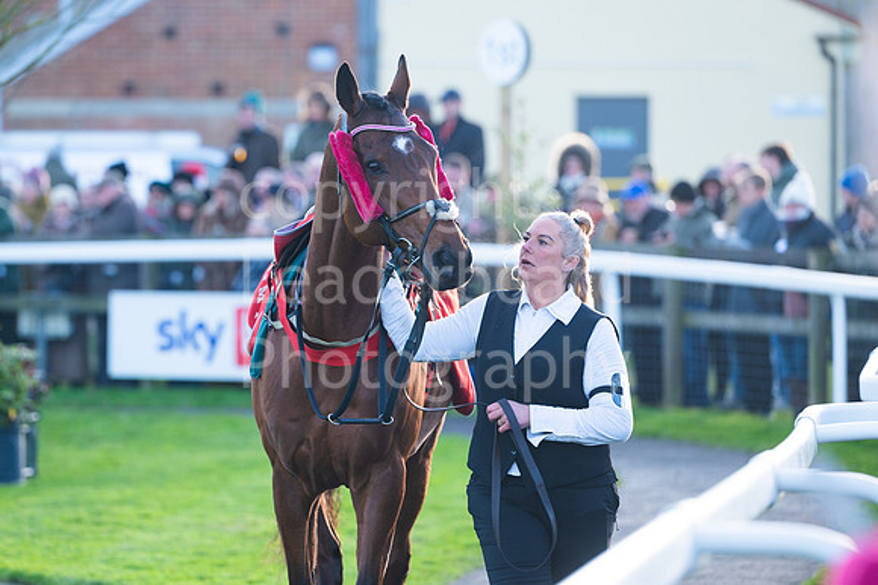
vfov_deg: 5.9
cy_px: 297
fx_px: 5625
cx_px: 376
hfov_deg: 8.9
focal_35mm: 231
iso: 320
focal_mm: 200
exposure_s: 1/640
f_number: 3.5
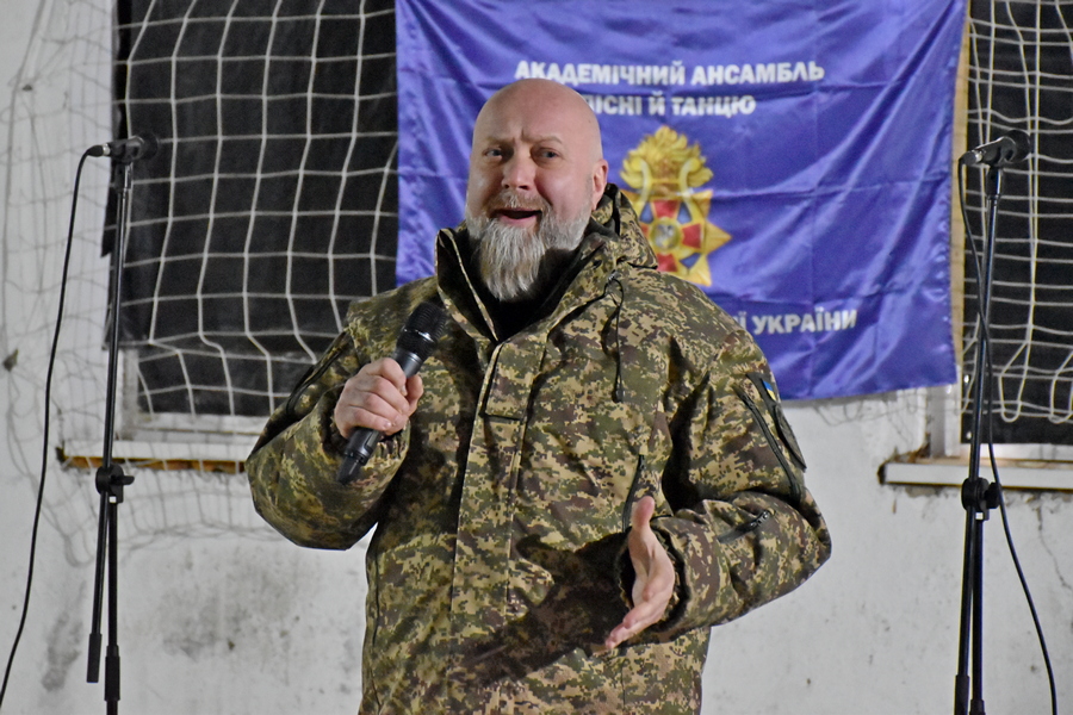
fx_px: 4023
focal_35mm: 135
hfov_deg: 15.2
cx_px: 536
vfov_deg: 10.2
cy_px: 358
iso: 8000
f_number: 5.3
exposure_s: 1/60
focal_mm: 90
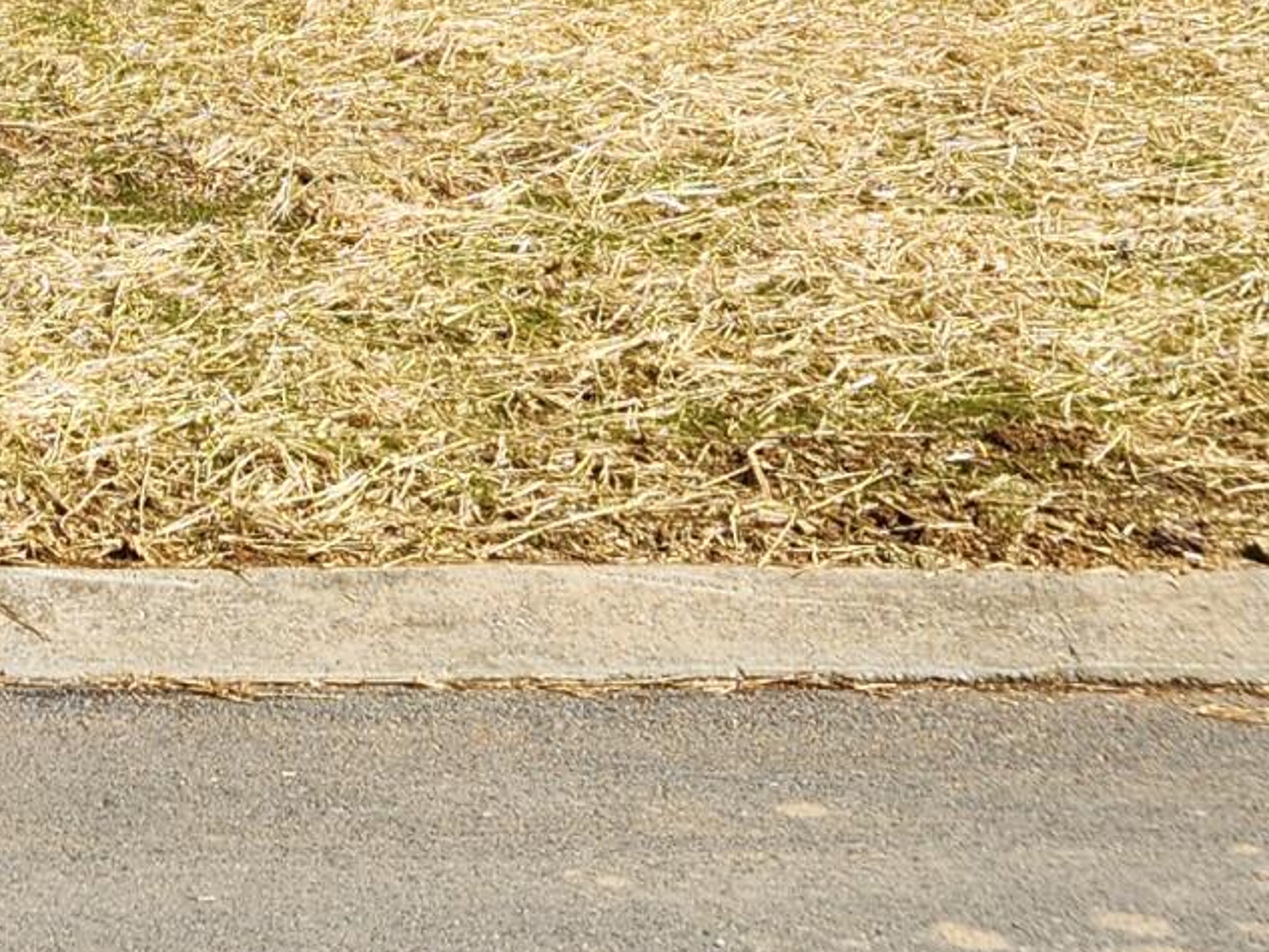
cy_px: -134
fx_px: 3997
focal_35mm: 109
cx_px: -247
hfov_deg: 17.2
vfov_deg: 13.3
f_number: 1.8
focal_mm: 5.4
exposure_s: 1/1584
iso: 20
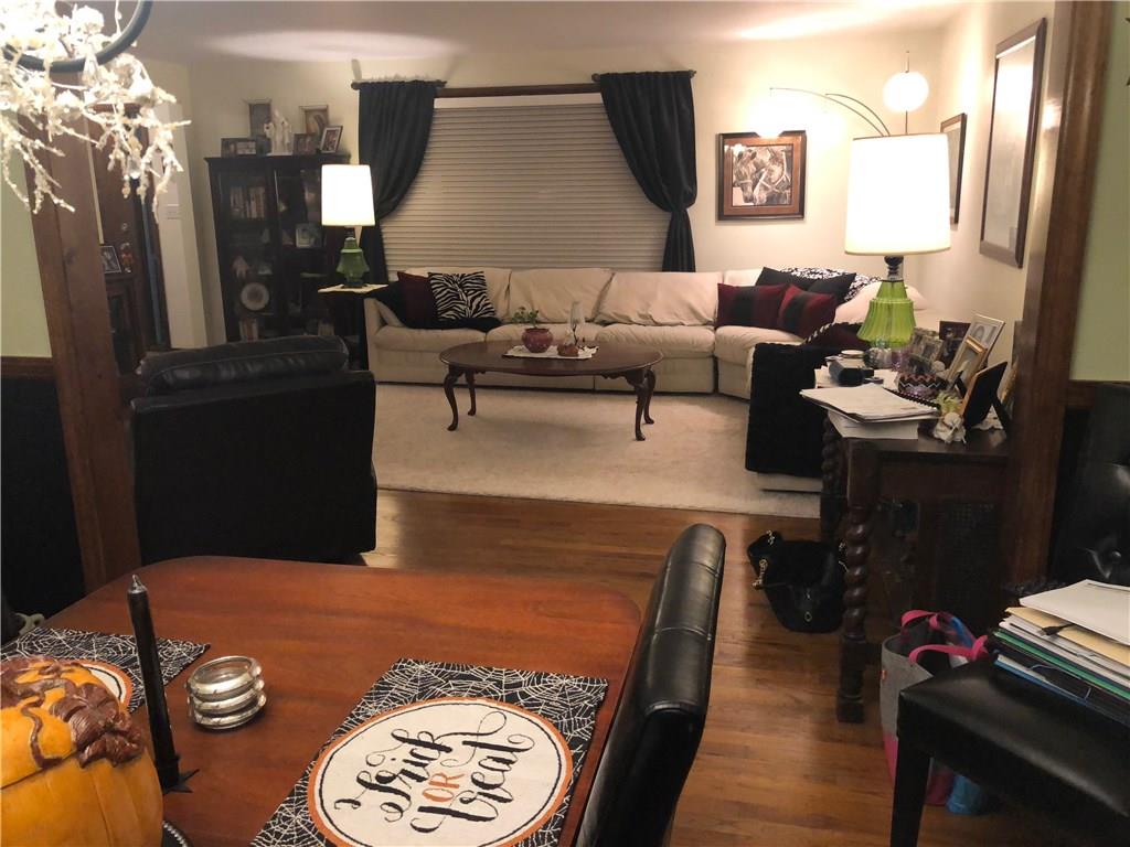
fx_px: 914
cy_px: 424
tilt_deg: -13.3
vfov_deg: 49.7
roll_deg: +1.1
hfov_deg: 63.4
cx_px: 565
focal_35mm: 28
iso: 250
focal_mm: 3.99
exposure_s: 1/60
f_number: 1.8
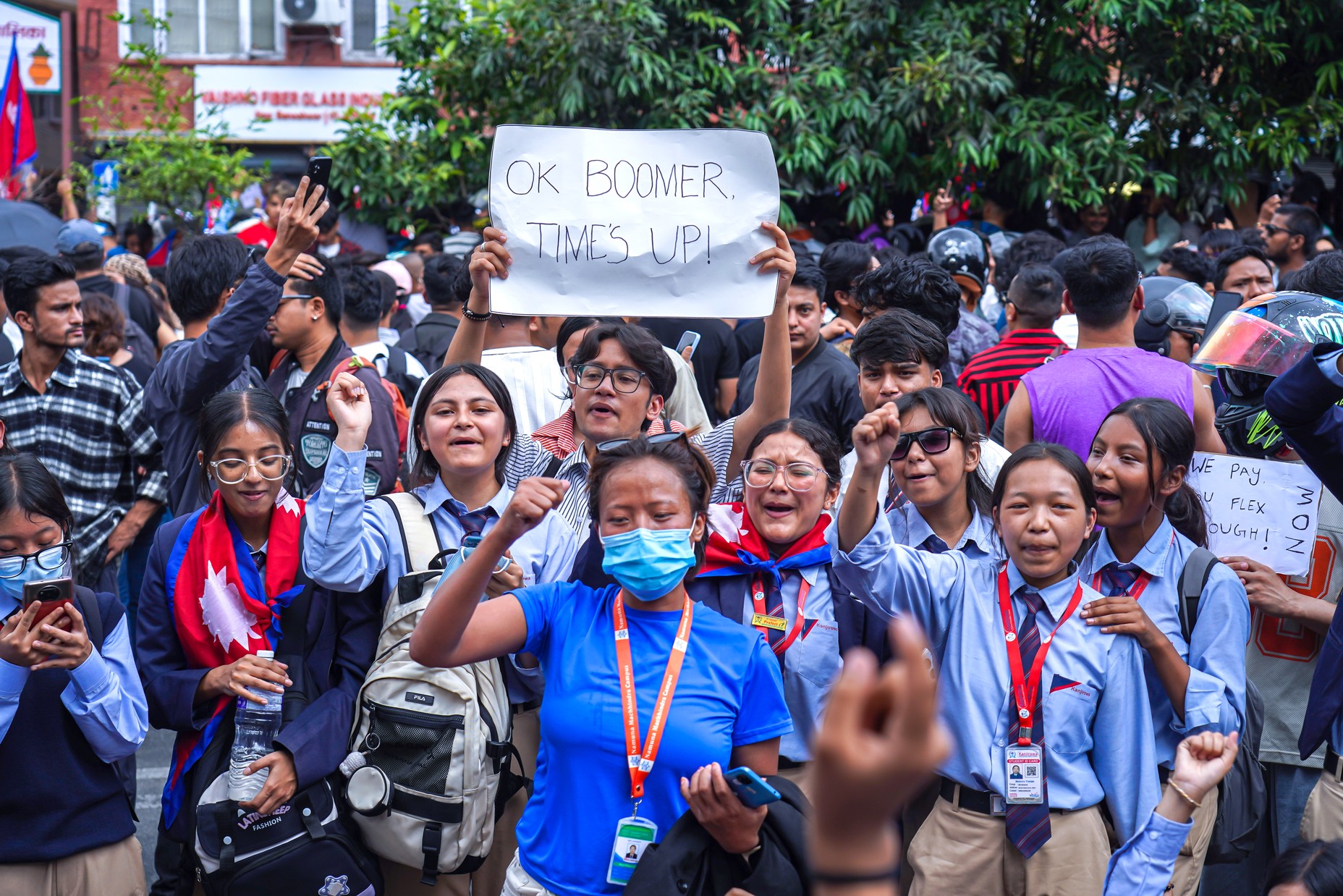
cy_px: 448
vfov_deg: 23.8
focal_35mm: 57
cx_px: 672
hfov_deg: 35.0
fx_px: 2127
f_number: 4.5
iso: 100
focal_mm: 57
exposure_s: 1/500
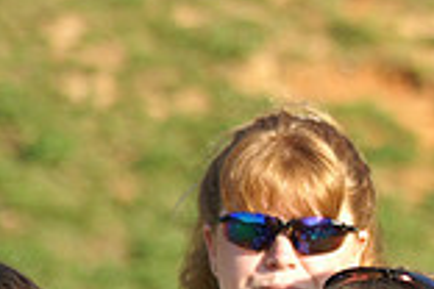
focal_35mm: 614
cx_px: 760
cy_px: 297
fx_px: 7402
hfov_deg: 3.3
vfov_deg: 2.2
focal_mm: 110
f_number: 5
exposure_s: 1/400
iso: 100
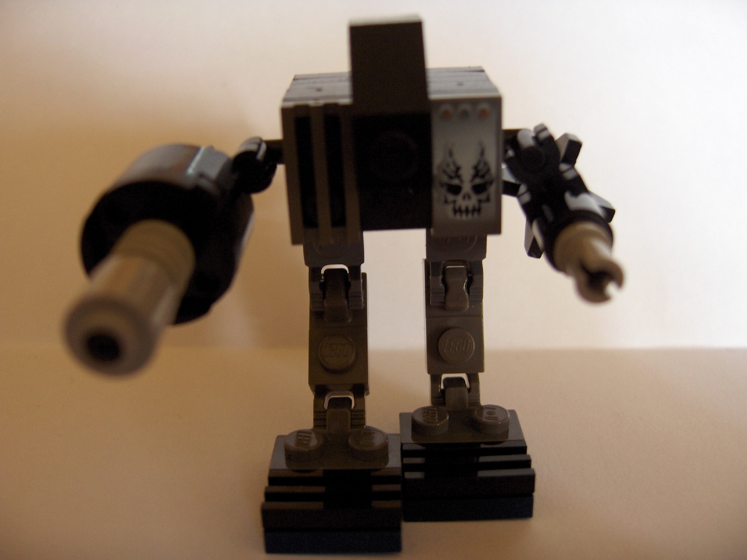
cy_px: 280
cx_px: 374
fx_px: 842
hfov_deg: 47.9
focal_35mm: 39
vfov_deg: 36.8
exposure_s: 1/18.5
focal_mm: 8
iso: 200
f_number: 2.8
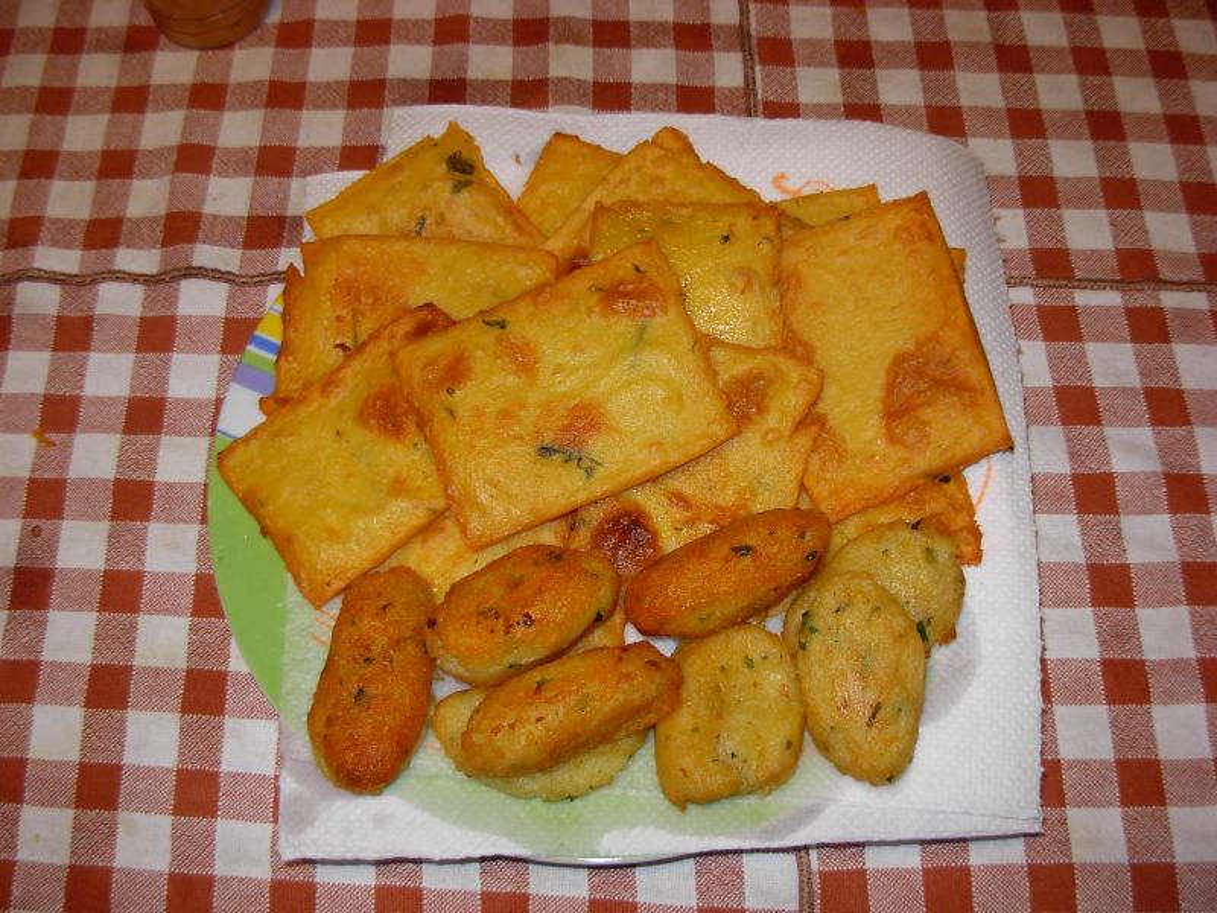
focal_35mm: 38
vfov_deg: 37.7
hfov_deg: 49.0
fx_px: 1336
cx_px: 608
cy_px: 456
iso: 79
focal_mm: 6.3
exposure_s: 1/22.6
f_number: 2.9
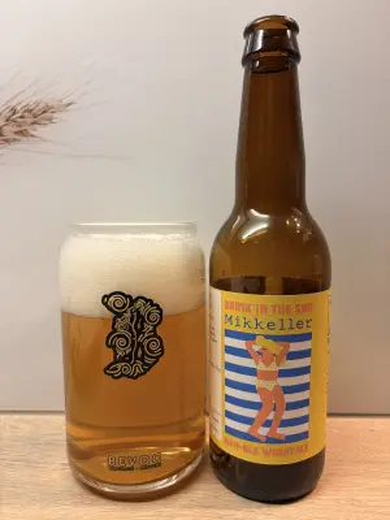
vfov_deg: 67.3
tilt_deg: -4.7
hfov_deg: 53.1
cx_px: 195
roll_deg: +0.2
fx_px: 391
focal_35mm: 26
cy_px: 260
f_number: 1.6
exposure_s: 1/50
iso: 80
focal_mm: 5.96
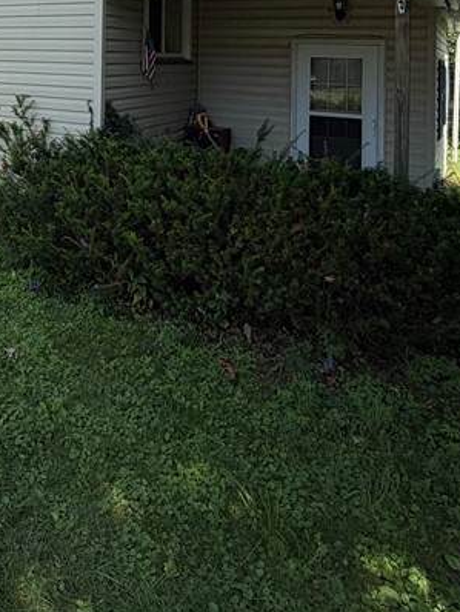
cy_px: 38
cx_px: -9
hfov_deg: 35.5
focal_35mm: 36
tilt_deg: +0.5
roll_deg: -1.0
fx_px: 637
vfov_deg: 45.5
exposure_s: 1/742
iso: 40
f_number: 2.2
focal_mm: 2.22
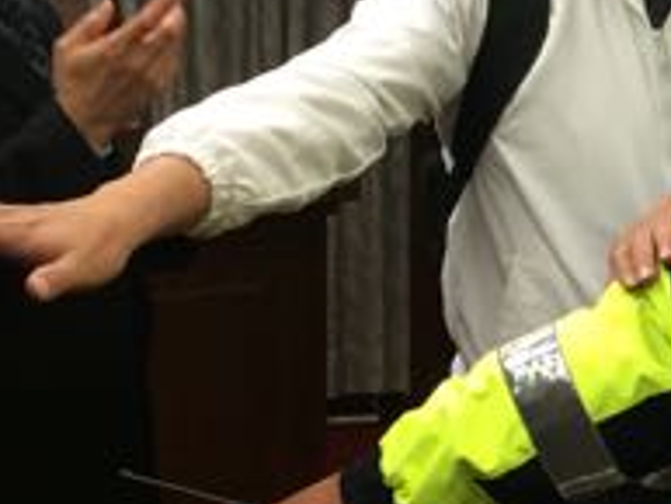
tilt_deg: -4.7
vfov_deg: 15.3
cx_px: 827
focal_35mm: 96
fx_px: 1862
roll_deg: +0.1
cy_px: 111
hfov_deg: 19.2
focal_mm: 4.15
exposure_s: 1/30
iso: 32
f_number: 2.2
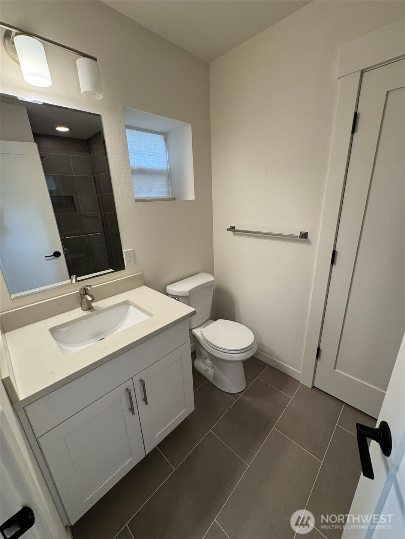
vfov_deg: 102.1
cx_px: 202
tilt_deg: -18.4
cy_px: 270
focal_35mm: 14
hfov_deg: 85.7
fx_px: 218
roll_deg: +2.3
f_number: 2.2
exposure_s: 1/120
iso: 200
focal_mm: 2.22
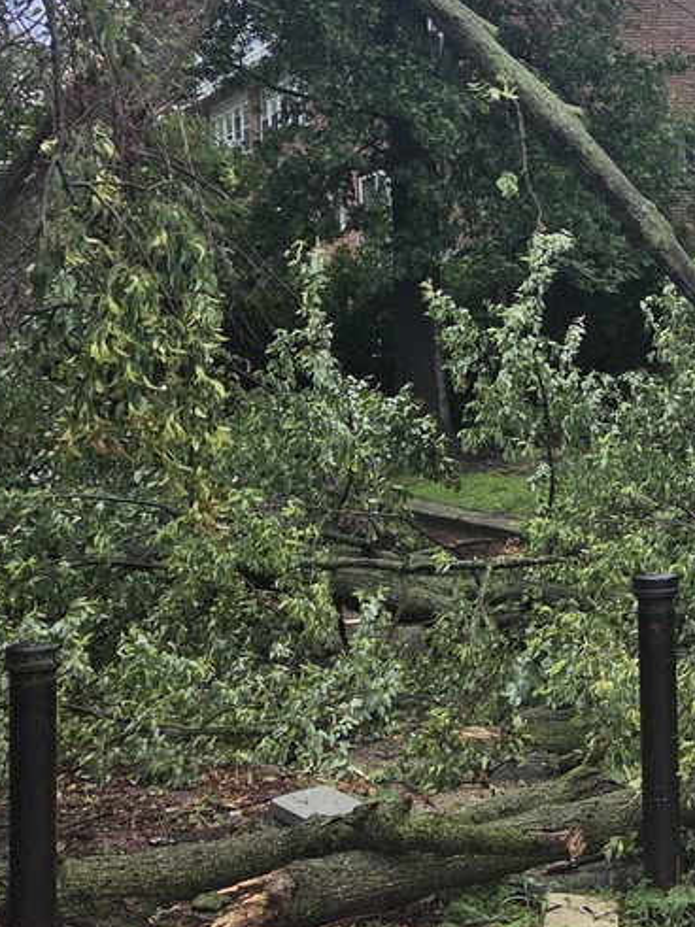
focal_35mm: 75
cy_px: 251
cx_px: 882
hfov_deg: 18.4
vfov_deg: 25.7
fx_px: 2009
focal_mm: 5.4
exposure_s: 1/180
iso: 50
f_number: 1.8
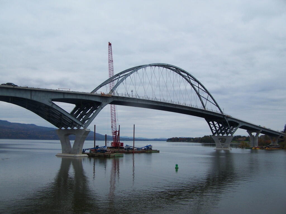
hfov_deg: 49.0
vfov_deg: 37.7
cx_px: 143
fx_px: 314
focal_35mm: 38
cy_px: 107
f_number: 2.8
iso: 80
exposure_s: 1/1000
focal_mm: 6.3
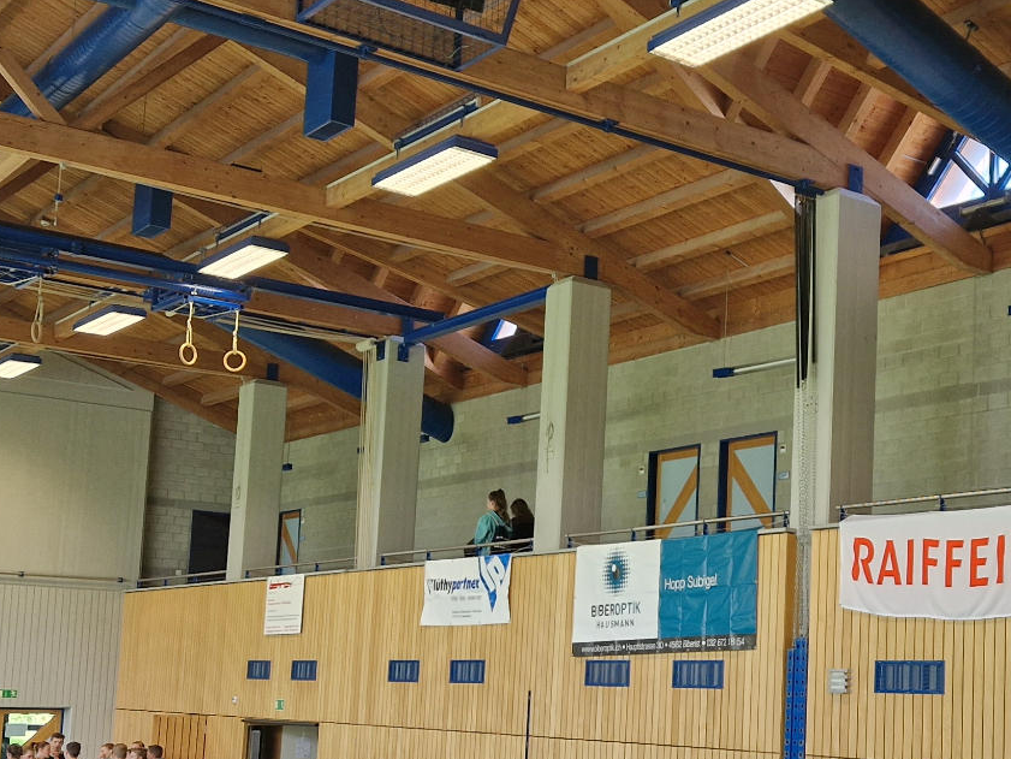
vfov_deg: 26.0
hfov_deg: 33.3
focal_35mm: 56
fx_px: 1636
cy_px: 498
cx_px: 819
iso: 160
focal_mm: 5.4
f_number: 1.8
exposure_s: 1/100
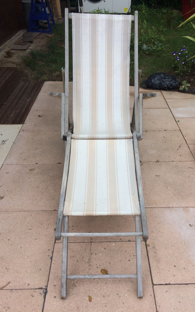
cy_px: 155
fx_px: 264
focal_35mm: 31
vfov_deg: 61.2
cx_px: 108
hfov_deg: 40.5
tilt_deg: -36.9
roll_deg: -0.2
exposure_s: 1/695
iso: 32
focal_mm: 4.15
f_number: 2.2
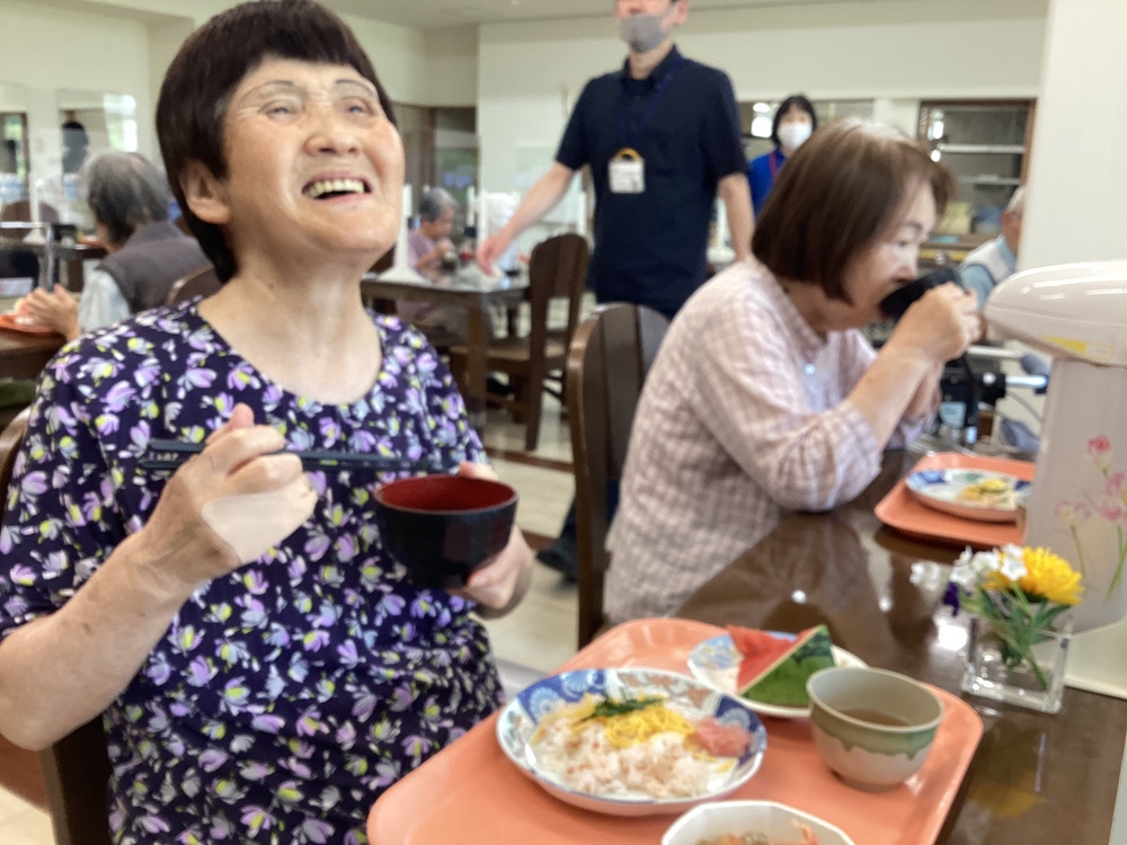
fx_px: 1009
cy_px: 422
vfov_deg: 45.4
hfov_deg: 58.4
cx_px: 564
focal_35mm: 31
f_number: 2.4
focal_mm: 3.3
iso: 80
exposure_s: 1/60
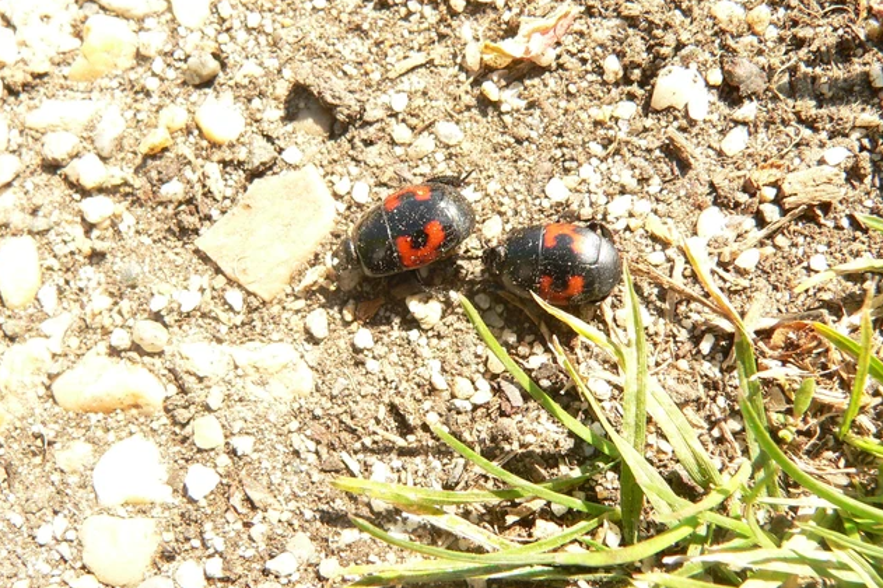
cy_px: 307
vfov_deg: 35.0
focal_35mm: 38
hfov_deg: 50.7
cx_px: 441
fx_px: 932
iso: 100
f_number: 4
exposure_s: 1/200
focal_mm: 6
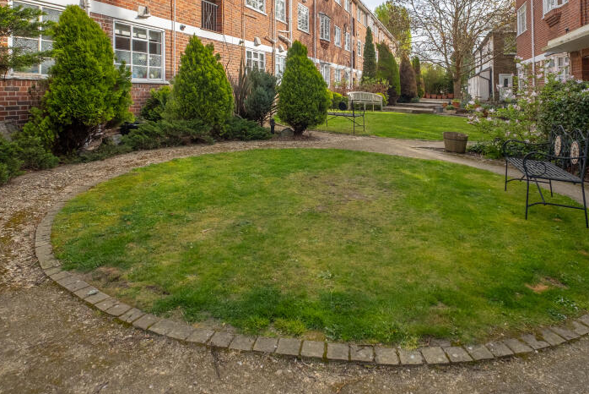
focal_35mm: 22
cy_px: 109
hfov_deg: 78.1
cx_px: 335
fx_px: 360
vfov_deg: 55.1
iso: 400
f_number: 6.4
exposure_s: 1/400
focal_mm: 10
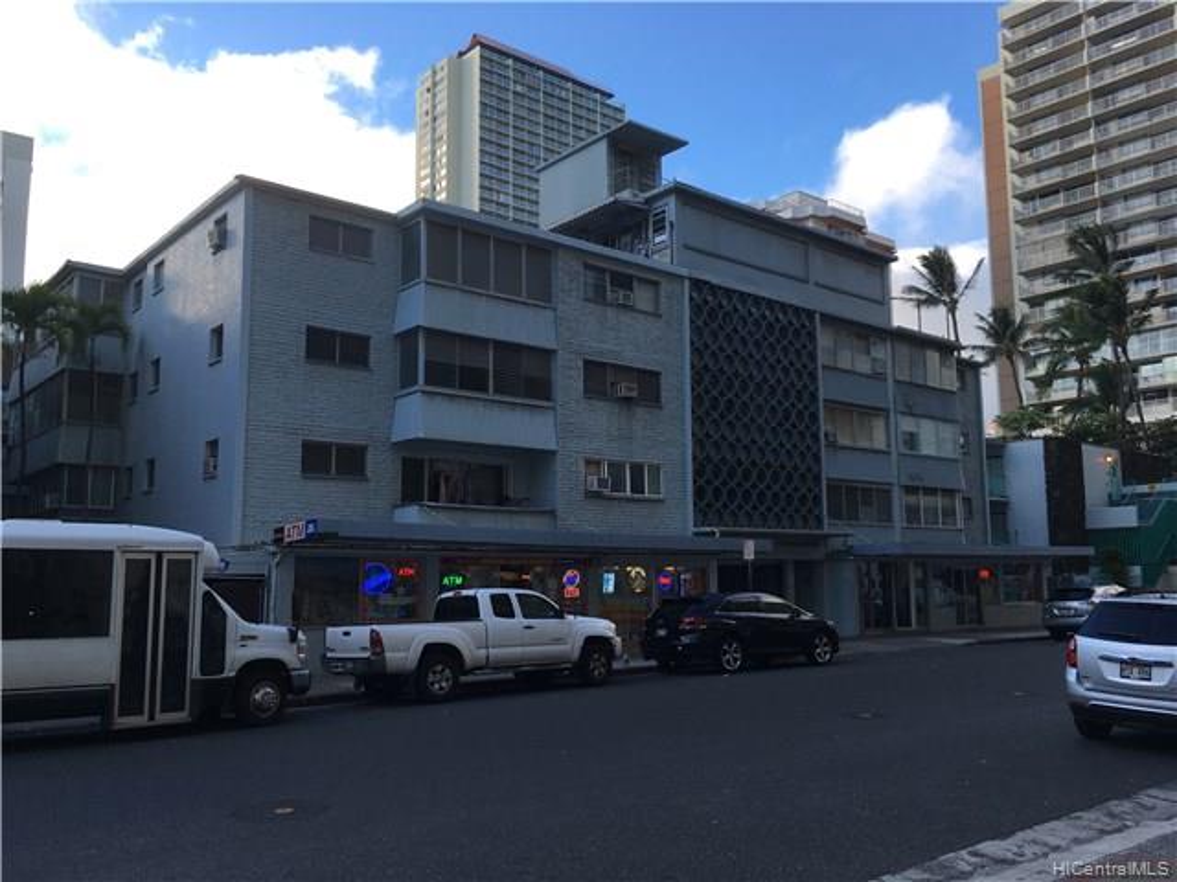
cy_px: 441
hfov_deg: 61.7
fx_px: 986
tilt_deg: +8.1
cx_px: 588
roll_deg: +1.2
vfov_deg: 48.2
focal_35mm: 29
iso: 25
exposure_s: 1/339
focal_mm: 4.15
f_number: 2.2
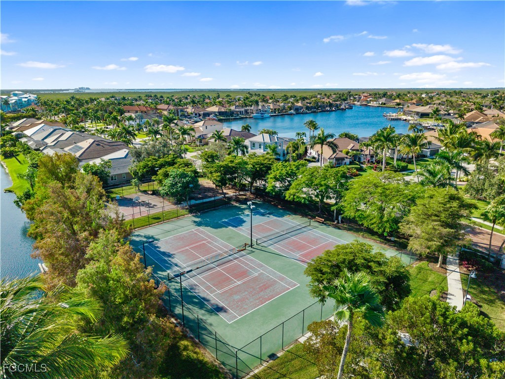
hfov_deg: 71.6
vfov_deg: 56.8
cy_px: 190
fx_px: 350
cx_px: 252
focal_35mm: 24
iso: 100
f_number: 1.8
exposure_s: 1/500
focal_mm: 8.67
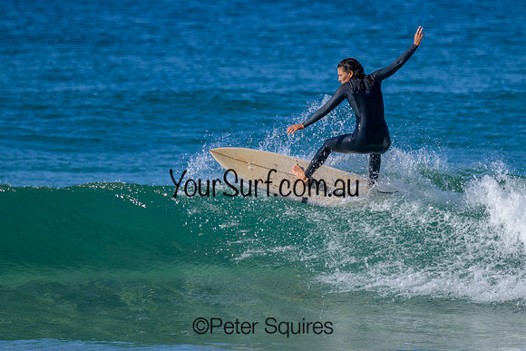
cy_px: 160
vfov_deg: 1.8
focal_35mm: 770
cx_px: 330
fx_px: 11255
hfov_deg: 2.7
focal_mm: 560
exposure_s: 1/2000
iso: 500
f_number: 8
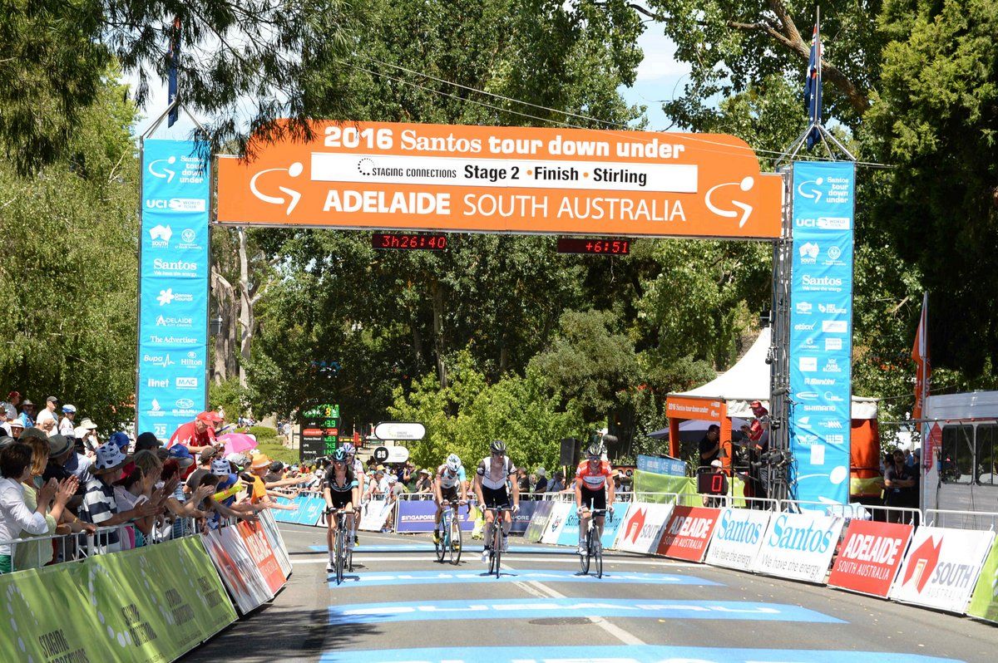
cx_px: 499
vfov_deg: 19.4
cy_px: 332
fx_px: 1939
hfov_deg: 28.9
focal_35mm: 70
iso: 200
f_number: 9
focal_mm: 70
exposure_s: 1/250
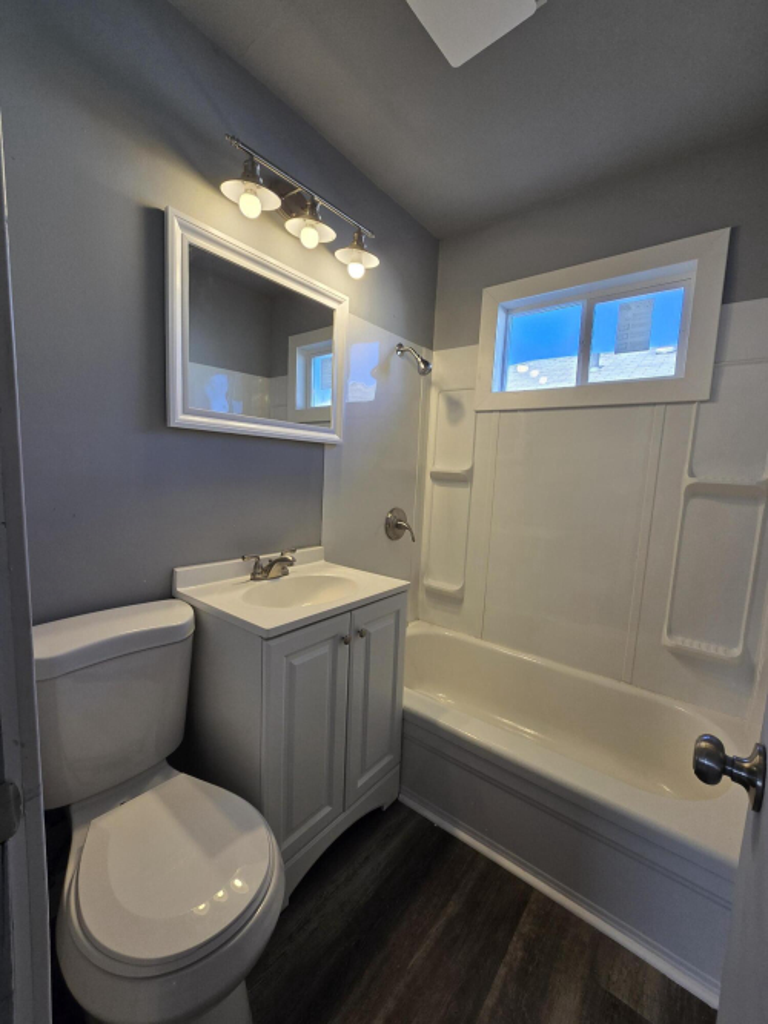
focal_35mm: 13
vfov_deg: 106.2
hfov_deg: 89.9
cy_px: 512
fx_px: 385
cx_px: 384
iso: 64
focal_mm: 2.2
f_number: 2.2
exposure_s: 1/120
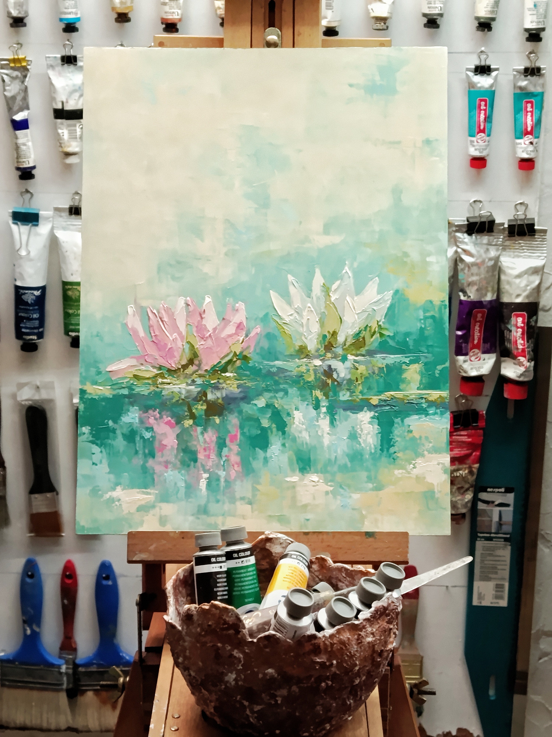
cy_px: 368
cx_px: 276
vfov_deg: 27.0
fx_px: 1531
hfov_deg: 20.4
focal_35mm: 72
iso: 800
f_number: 1.7
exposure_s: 1/50
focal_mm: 5.24
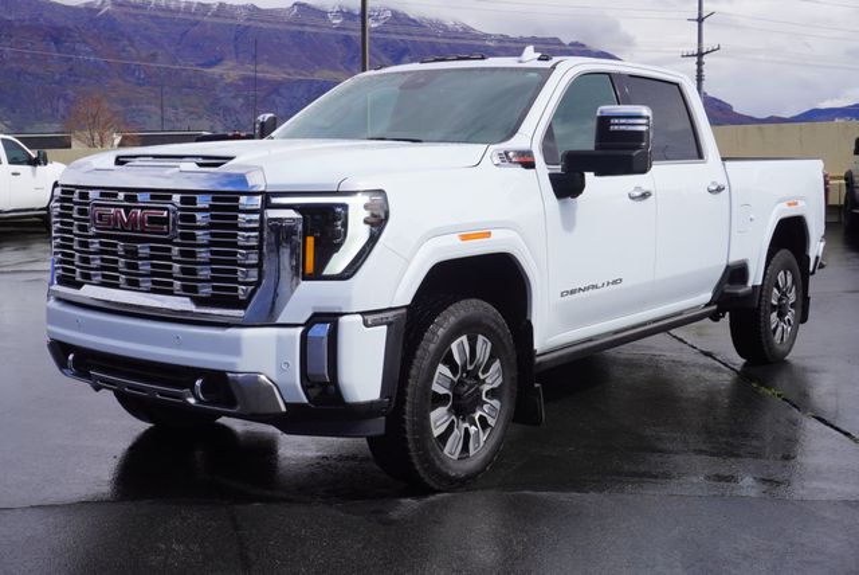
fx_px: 1039
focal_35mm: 44
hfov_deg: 44.9
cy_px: 288
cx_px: 430
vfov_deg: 30.9
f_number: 11
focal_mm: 29
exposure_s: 1/160
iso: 100
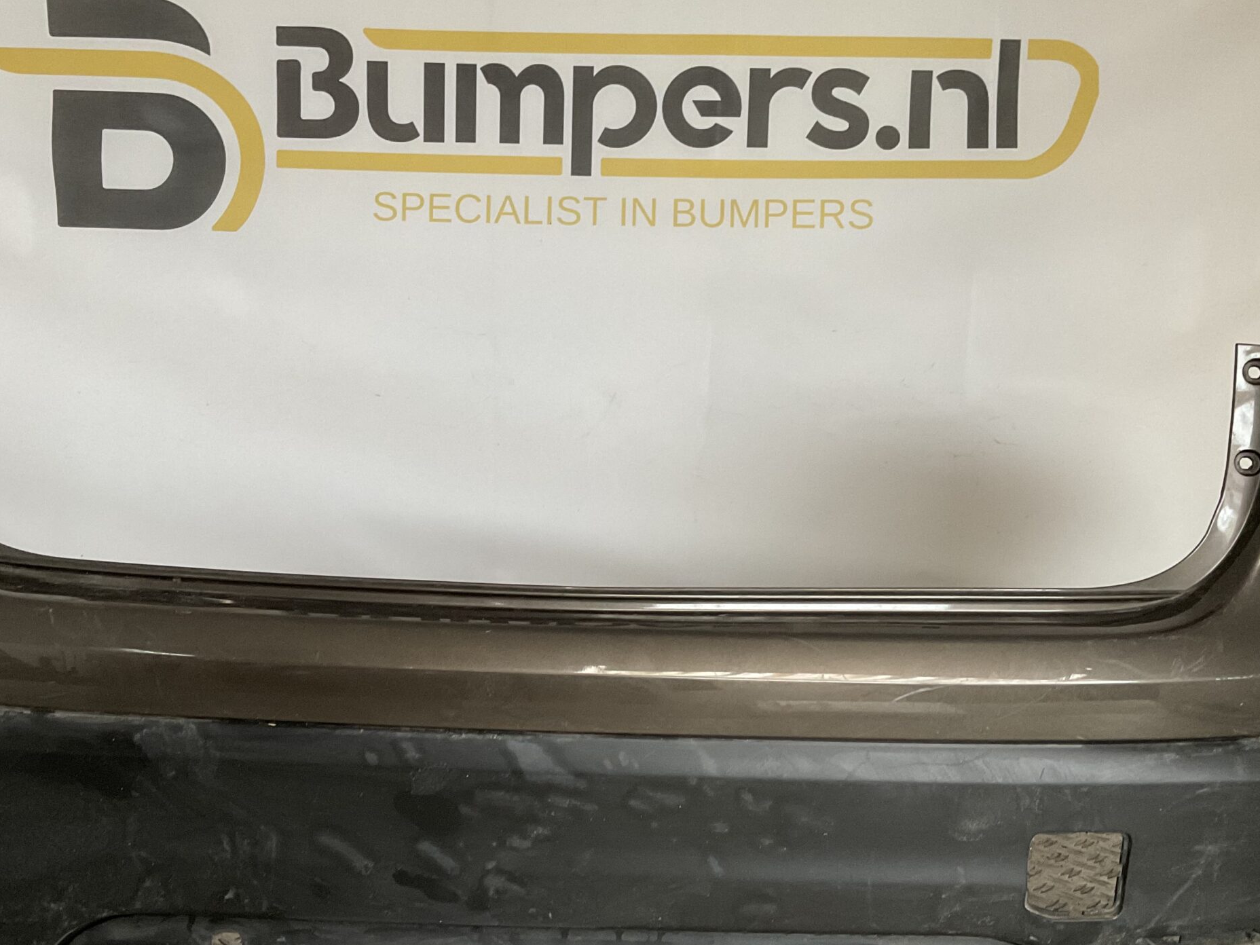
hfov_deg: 46.7
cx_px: 563
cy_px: 510
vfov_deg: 35.9
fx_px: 1456
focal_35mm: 40
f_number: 1.8
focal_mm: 3
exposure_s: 1/50
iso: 160
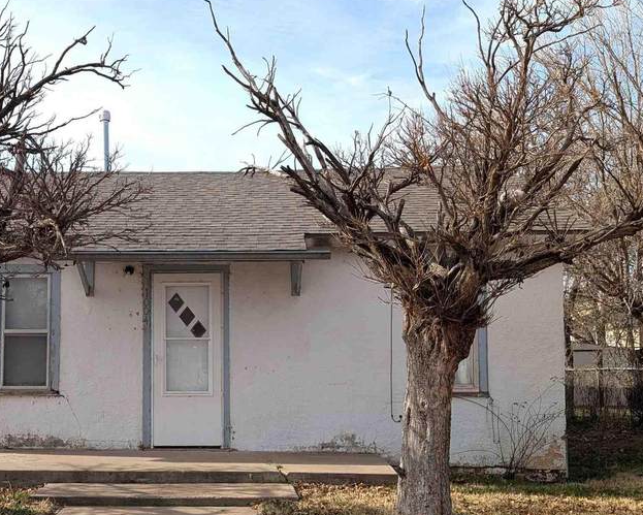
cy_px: 331
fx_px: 914
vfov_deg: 31.3
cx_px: 184
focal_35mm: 48
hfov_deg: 38.1
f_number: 1.68
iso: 22
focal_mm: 6.9
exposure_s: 1/1037
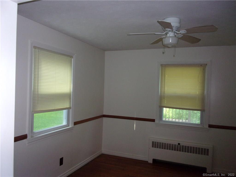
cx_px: 118
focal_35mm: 28
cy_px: 88
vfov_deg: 49.7
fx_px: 191
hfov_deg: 63.4
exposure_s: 1/34
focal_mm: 5.1
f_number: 3.9
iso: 320
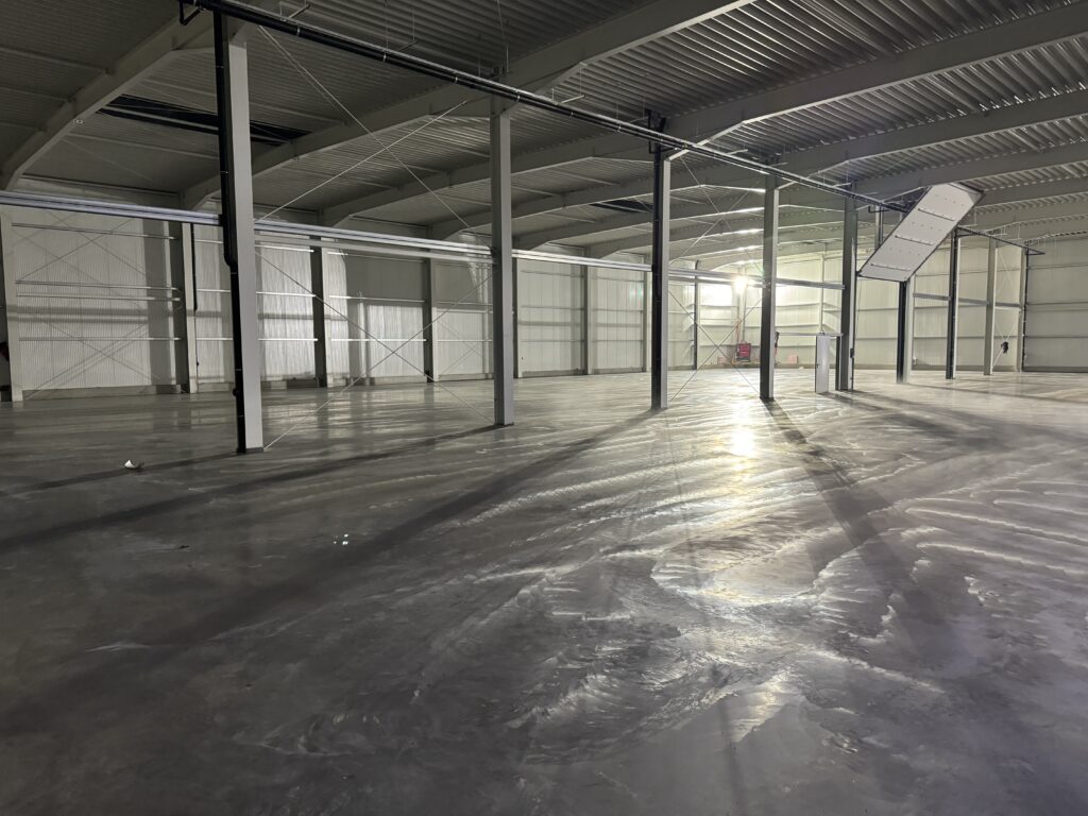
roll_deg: +0.5
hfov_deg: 71.6
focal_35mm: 24
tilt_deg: -4.7
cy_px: 408
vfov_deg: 56.8
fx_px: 754
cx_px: 544
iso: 640
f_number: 1.78
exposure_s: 1/51
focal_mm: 6.76
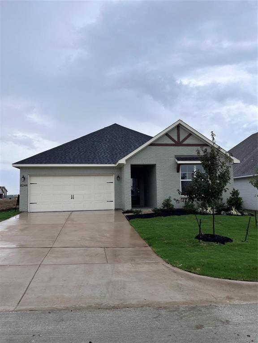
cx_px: 129
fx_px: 258
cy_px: 172
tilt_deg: +4.3
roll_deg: +0.1
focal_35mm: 26
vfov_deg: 67.3
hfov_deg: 53.1
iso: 50
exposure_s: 1/761
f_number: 1.6
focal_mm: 5.1
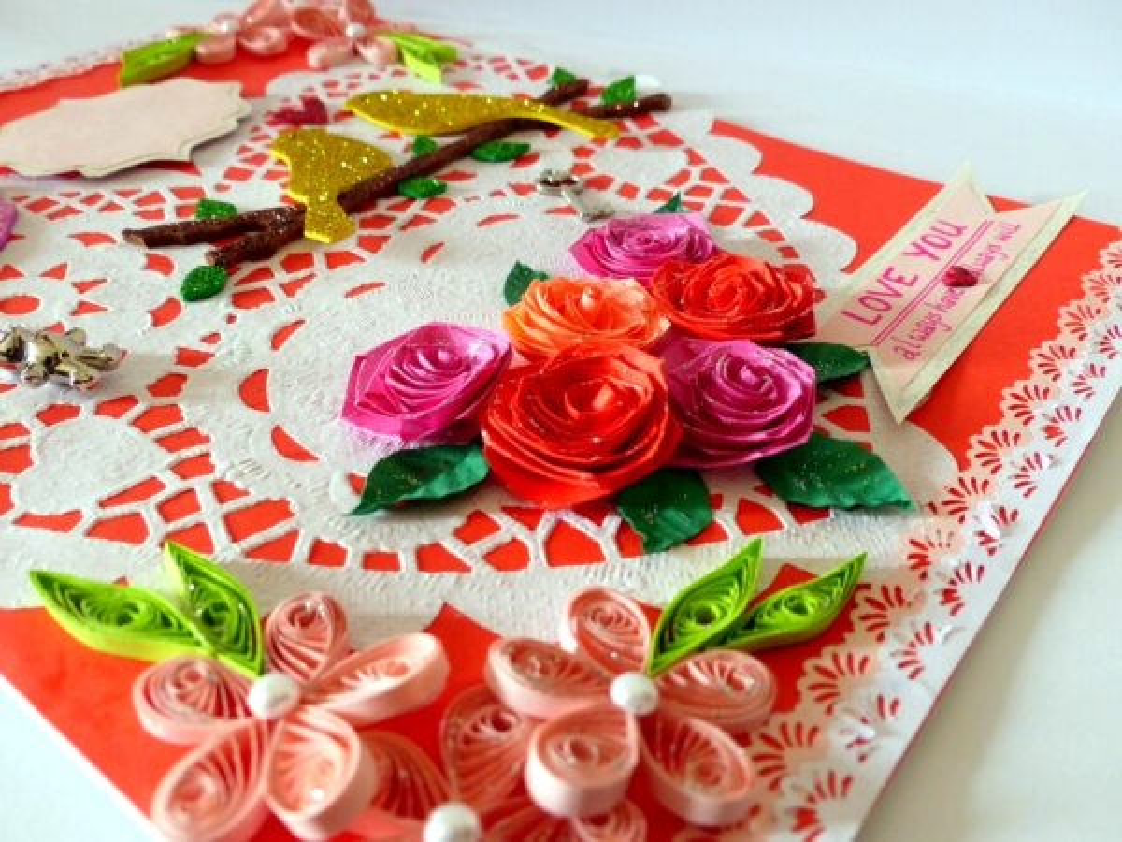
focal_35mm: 32
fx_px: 1037
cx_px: 561
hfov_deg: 56.8
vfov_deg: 44.2
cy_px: 421
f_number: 2.8
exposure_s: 1/60
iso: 250
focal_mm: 5.7
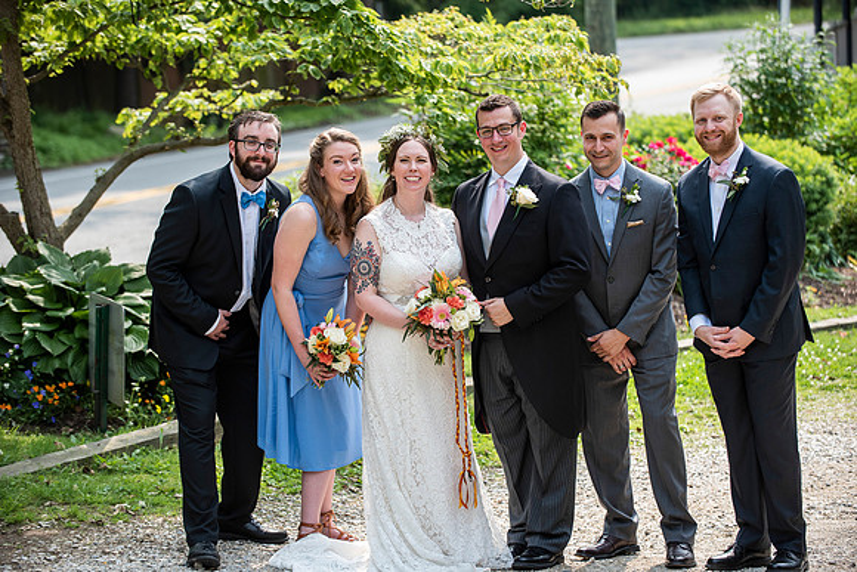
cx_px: 428
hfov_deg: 17.6
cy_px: 286
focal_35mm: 116
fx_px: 2762
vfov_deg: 11.8
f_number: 3.5
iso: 400
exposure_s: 1/1000
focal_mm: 116
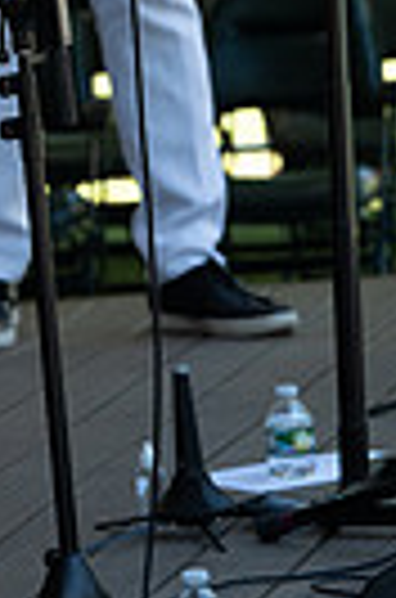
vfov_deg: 5.8
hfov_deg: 3.9
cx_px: -202
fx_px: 5855
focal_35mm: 353
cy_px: -216
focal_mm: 104
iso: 1250
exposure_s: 1/800
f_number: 5.6
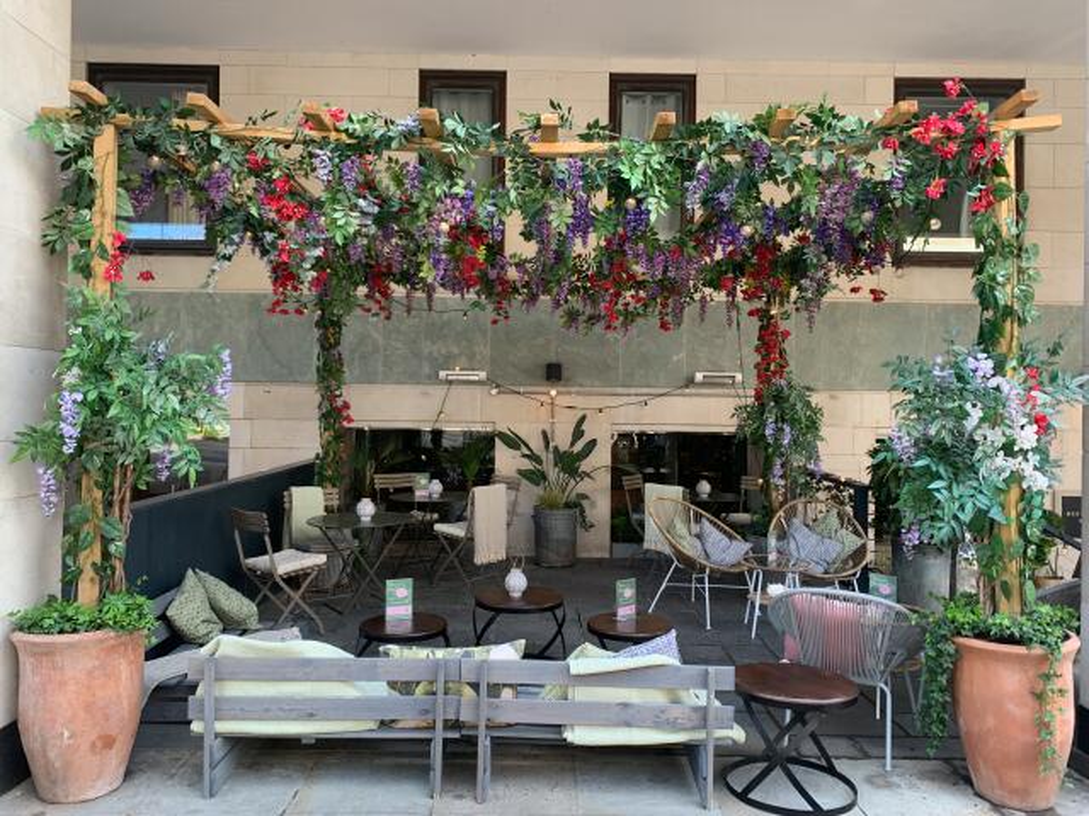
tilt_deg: +1.5
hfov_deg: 67.3
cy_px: 408
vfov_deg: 53.1
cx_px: 544
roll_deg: -0.9
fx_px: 818
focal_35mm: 26
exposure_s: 1/121
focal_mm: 4.25
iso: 40
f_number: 1.8
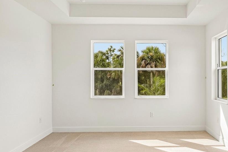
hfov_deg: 59.0
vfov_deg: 42.3
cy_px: 79
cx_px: 150
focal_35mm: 31
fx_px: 196
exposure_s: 1/160
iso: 400
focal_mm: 16
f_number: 8
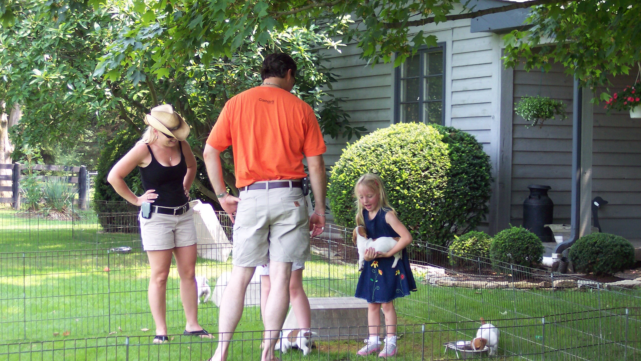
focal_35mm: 83
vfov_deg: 14.6
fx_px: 1411
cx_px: 320
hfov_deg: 25.6
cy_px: 193
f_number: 3.8
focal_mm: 16
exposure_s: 1/125
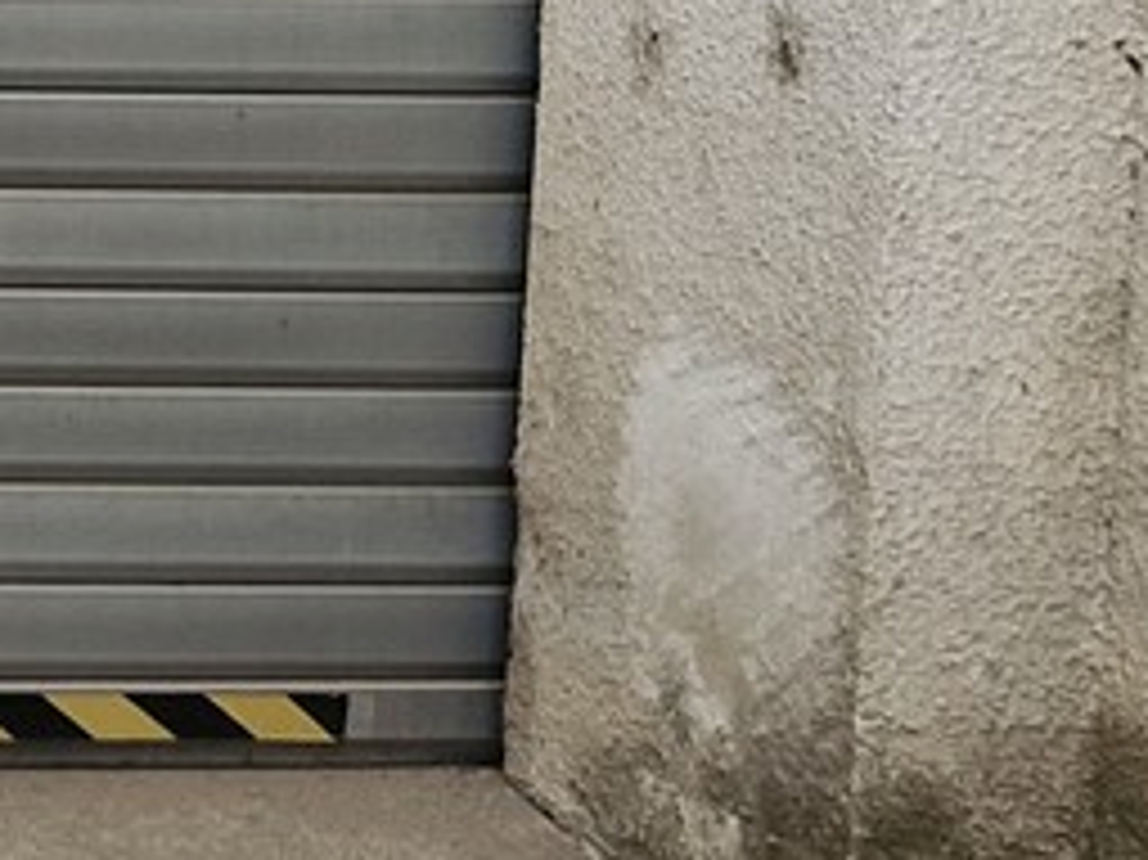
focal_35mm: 130
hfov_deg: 11.9
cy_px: -419
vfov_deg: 11.0
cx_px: -1693
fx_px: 4309
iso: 50
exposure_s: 1/400
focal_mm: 5.4
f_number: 1.8
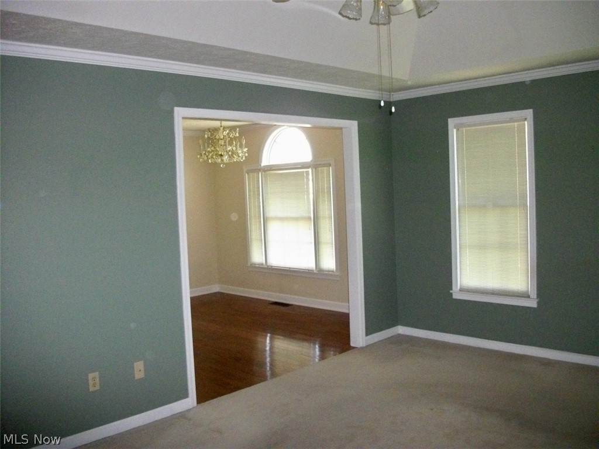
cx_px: 300
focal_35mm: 32
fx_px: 554
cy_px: 224
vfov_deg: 44.2
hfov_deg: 56.8
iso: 400
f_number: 2.9
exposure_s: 1/125
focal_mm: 5.7
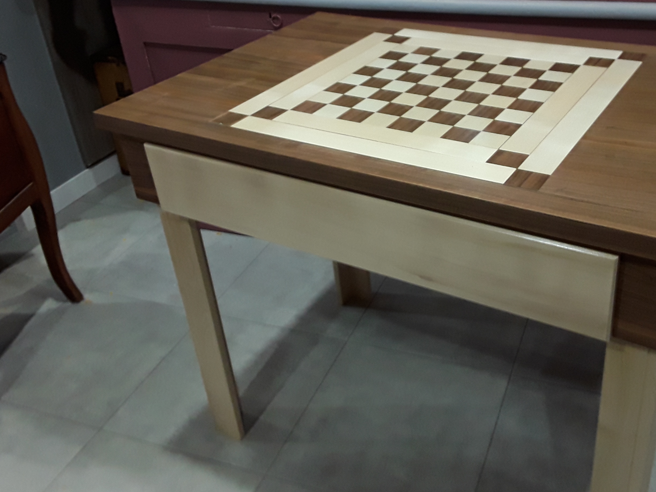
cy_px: 211
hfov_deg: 50.8
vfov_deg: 39.6
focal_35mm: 36
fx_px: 682
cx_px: 412
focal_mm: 2.91
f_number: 1.9
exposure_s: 1/33
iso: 100
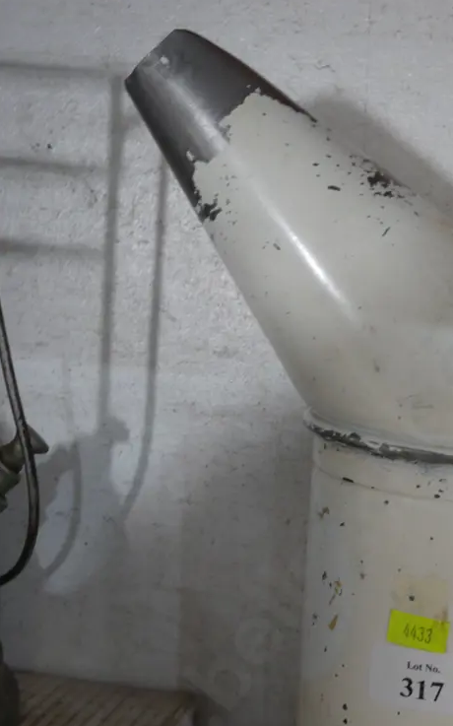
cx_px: 375
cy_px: 483
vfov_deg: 35.9
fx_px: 1107
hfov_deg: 22.7
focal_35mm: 56
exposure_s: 1/60
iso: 2000
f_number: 4.1
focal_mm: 19
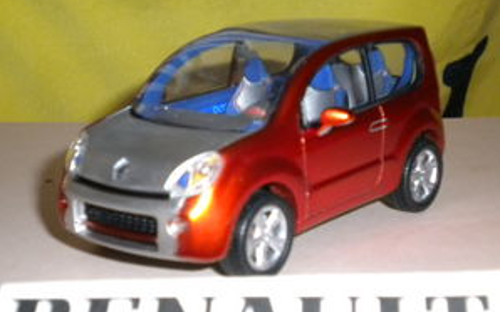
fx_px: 1008
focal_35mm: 74
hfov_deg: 27.9
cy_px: 178
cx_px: 253
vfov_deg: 17.6
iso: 400
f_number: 3.9
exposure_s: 1/30
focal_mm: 9.3
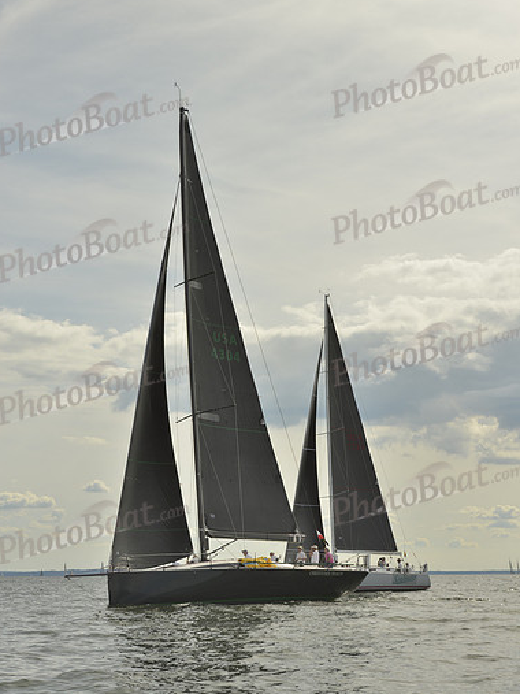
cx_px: 261
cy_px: 300
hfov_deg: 19.1
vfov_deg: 25.3
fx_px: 1543
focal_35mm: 77
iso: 200
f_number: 9
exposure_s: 1/1000
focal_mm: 70
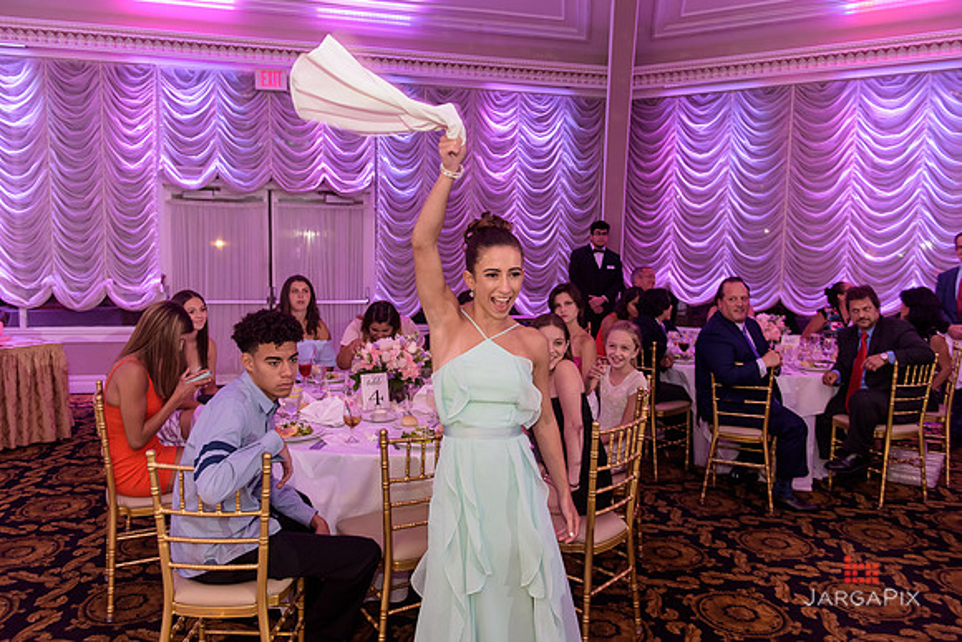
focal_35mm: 27
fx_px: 722
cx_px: 481
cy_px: 321
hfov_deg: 67.4
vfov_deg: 48.0
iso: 1600
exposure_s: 1/125
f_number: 3.2
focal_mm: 27
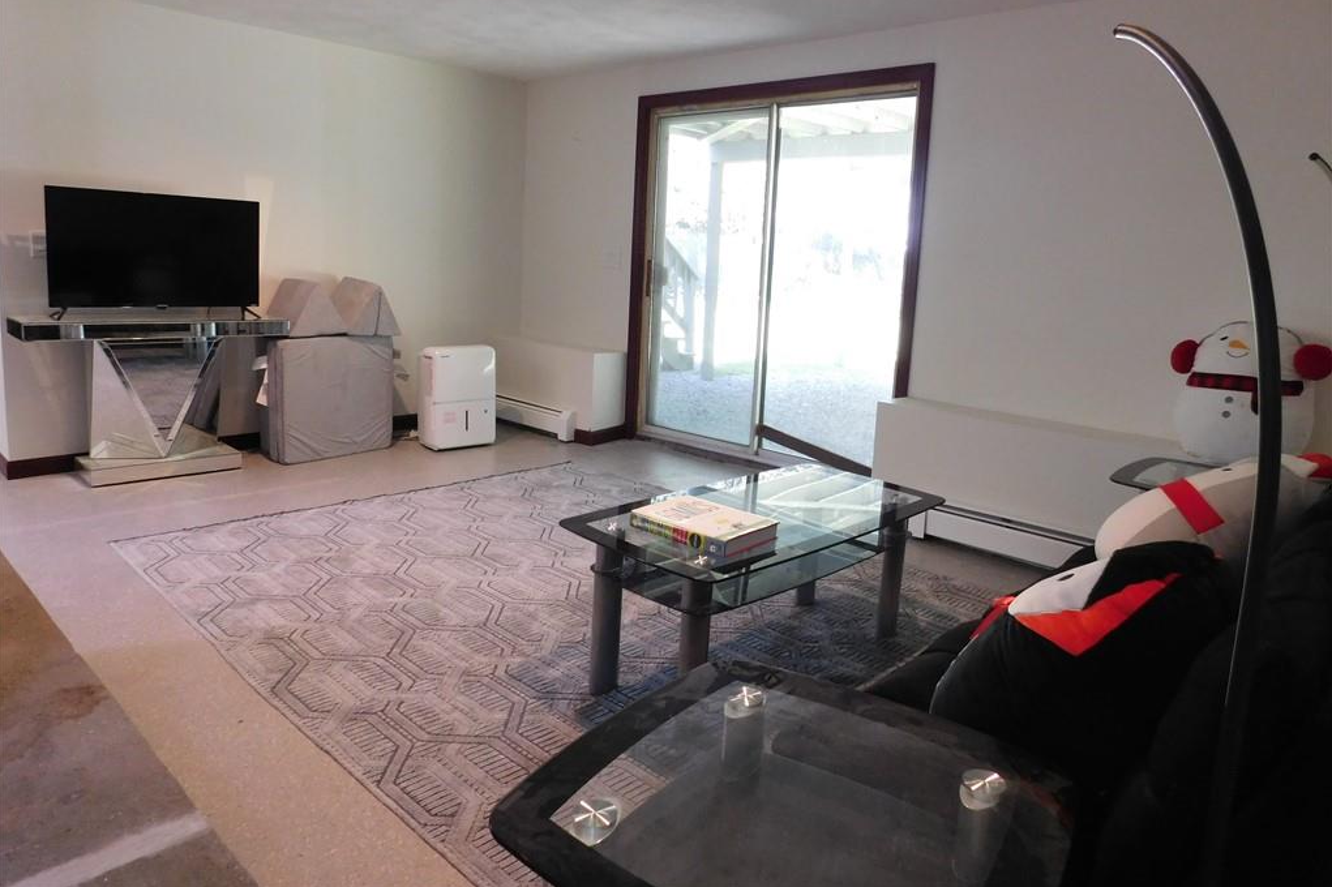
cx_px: 665
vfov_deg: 53.0
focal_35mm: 24
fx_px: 888
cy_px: 390
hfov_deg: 73.8
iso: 320
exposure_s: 1/30
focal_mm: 4
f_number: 3
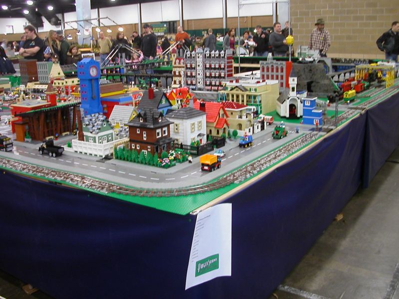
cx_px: 200
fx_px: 426
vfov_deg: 38.7
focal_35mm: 37
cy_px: 150
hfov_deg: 50.1
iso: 100
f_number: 2.7
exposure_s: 1/9.9
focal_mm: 5.6
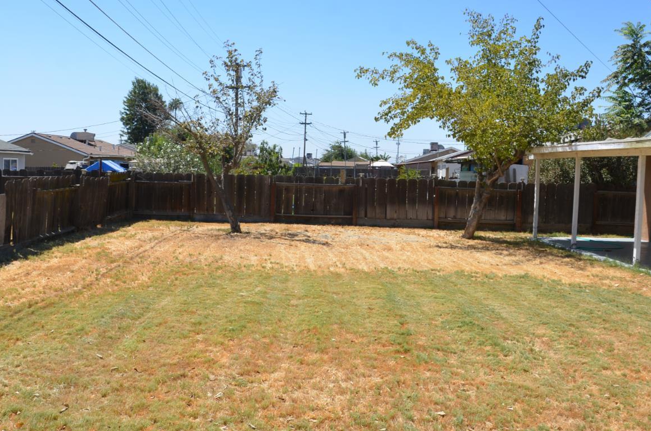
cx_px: 286
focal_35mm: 35
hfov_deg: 54.4
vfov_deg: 37.7
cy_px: 198
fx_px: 632
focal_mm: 18
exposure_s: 1/250
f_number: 8
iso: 100
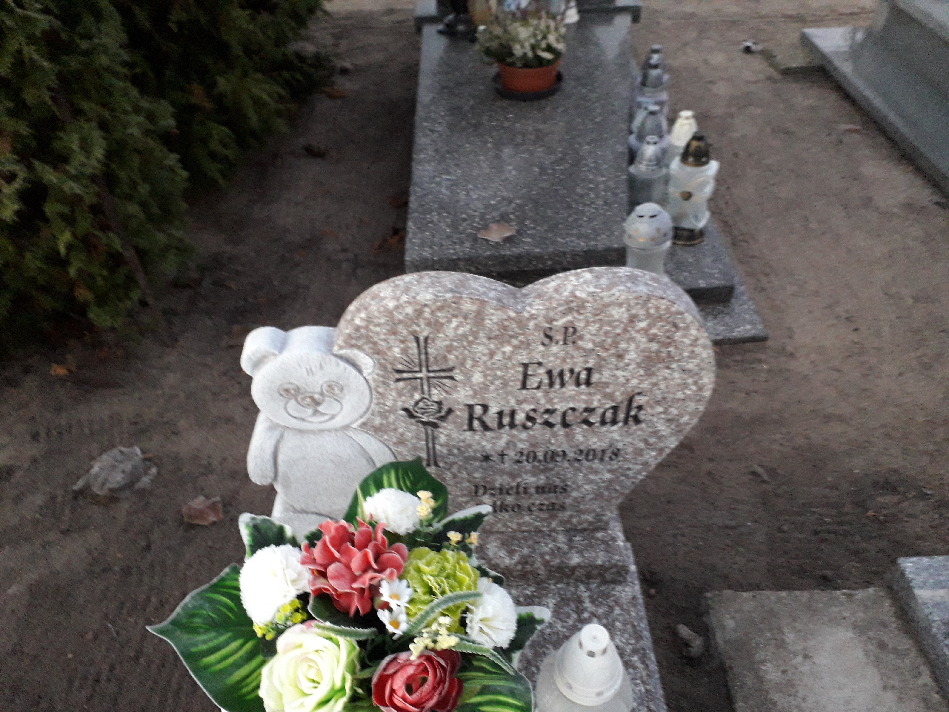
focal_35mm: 27
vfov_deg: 51.4
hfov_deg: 65.3
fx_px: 740
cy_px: 356
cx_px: 474
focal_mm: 3.6
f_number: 1.9
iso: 320
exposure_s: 1/25
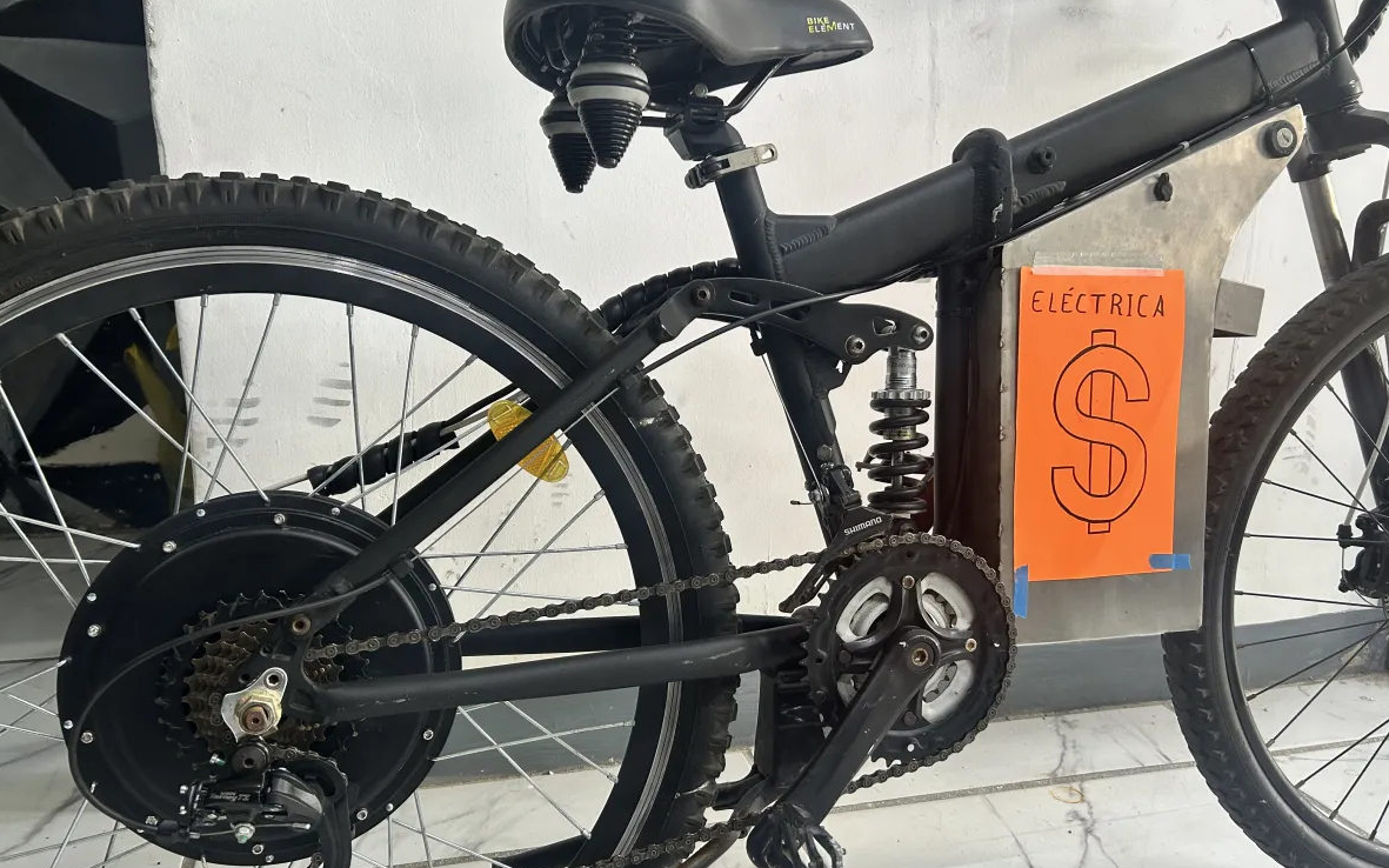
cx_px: 689
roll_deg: -2.1
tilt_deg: -13.8
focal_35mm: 28
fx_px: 1060
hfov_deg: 66.5
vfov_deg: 44.5
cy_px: 453
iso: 125
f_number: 1.5
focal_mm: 5.7
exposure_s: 1/68
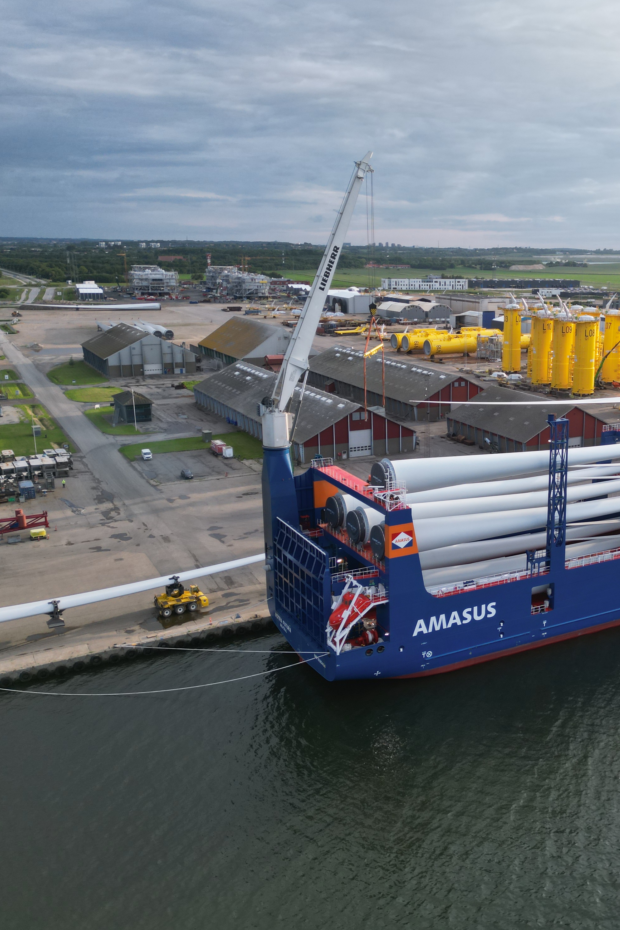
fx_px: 878
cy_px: 462
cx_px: 495
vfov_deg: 55.8
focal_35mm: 34
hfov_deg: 37.5
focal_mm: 6.72
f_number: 1.7
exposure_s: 1/1250
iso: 200
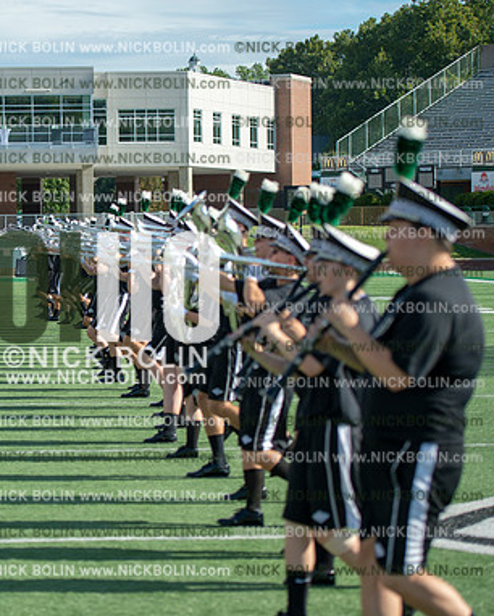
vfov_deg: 17.3
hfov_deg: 13.8
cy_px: 308
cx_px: 105
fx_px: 2027
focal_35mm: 111
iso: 160
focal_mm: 78
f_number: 2.8
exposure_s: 1/2000
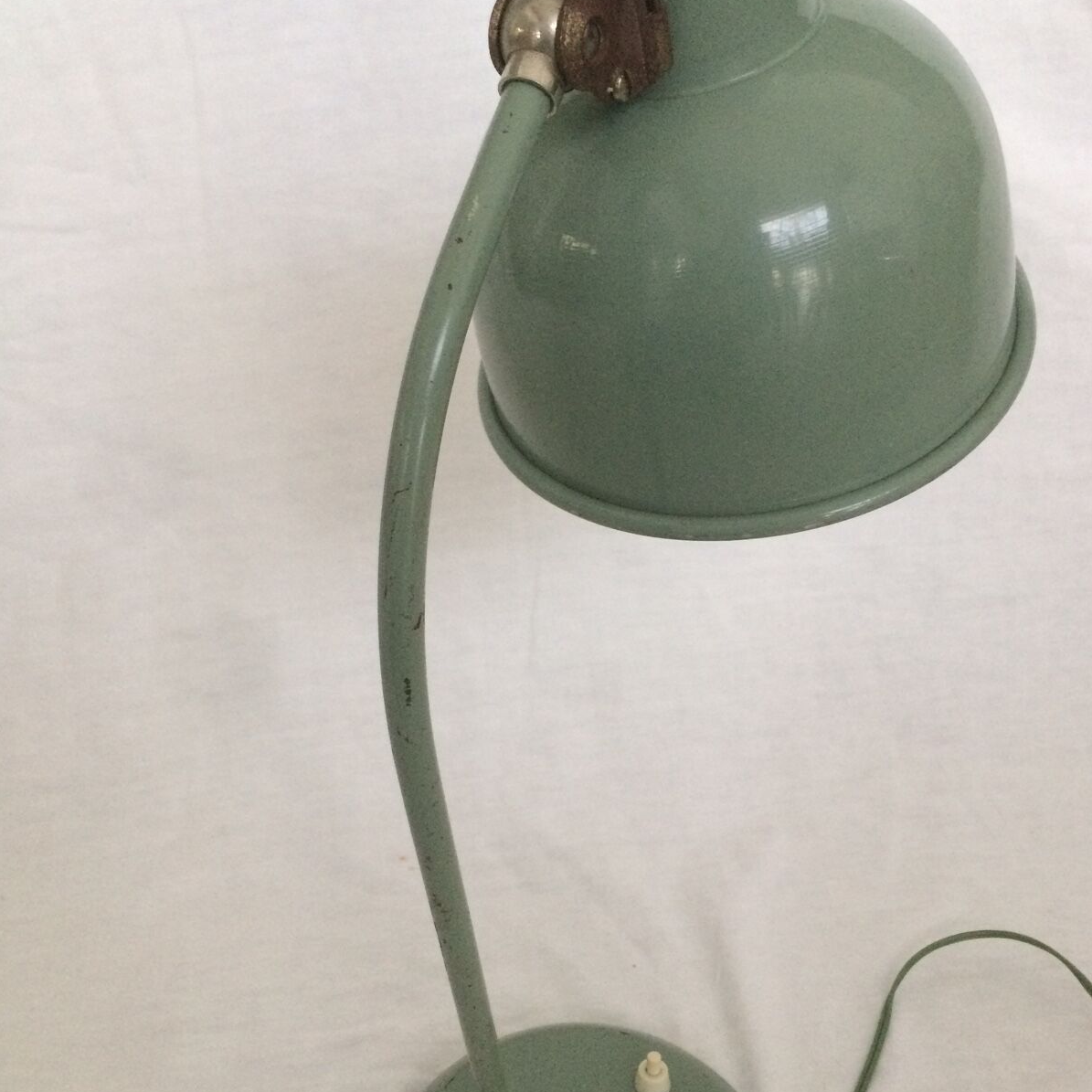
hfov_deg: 47.2
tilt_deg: -34.0
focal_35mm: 35
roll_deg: +1.5
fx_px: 1249
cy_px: 637
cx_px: 556
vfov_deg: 47.0
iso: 250
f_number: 2.2
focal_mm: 4.15
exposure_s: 1/33
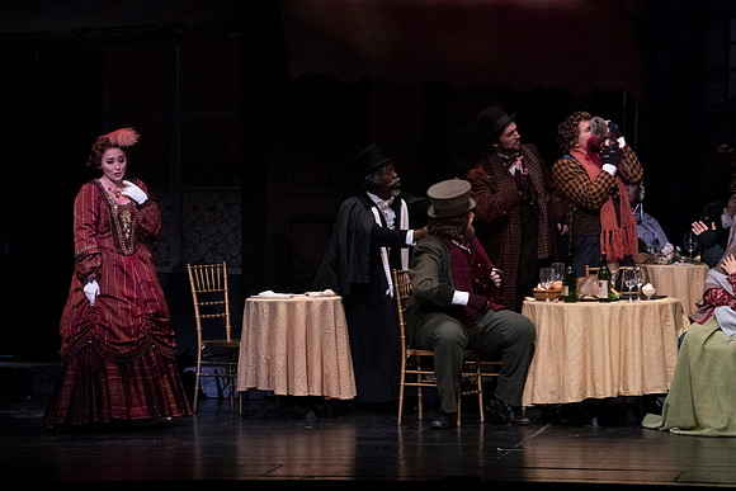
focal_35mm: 200
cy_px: 246
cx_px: 368
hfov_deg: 10.3
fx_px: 4090
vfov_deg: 6.9
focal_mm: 200
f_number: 16
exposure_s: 1/400
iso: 16000
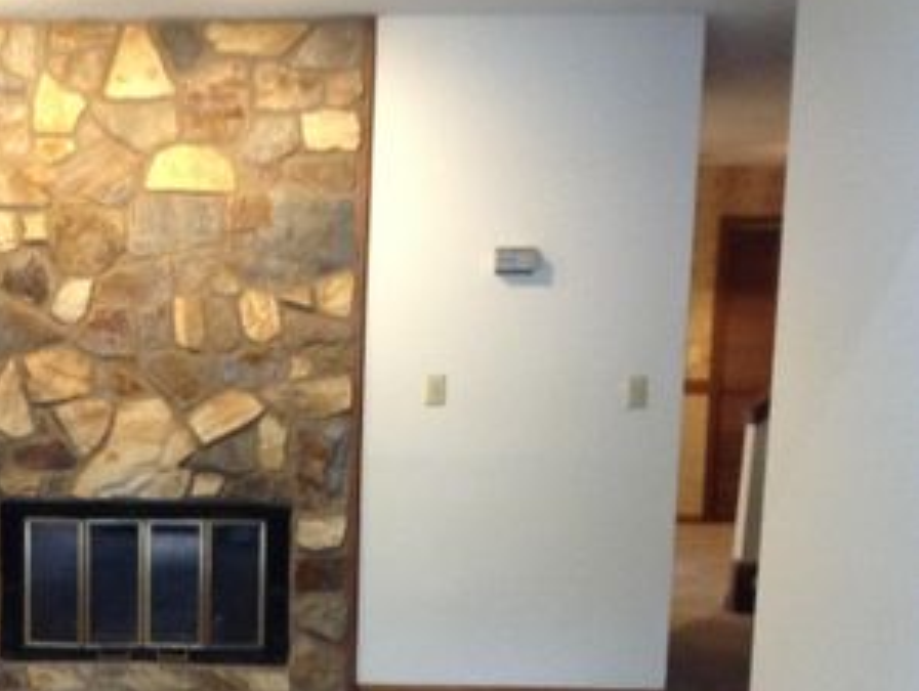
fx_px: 1462
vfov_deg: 26.4
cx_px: 157
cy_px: 481
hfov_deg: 33.7
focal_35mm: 55
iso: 250
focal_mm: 3.3
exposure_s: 1/15
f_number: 2.4
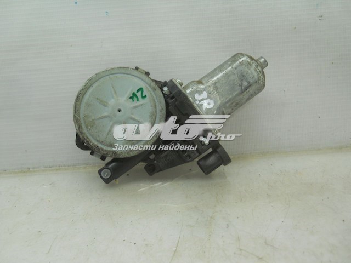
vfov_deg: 35.1
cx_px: 176
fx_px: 416
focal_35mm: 41
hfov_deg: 45.8
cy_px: 132
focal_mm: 6.72
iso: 80
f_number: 3.1
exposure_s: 1/30
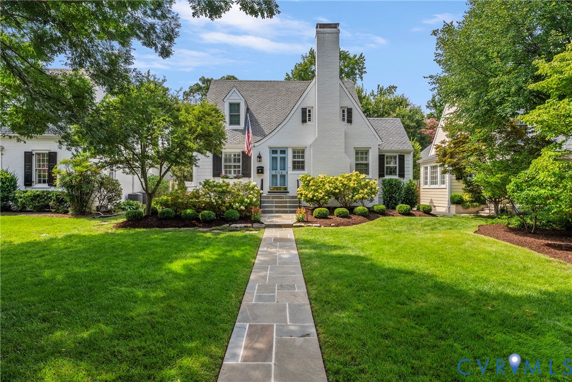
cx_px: 286
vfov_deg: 62.0
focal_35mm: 20
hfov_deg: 84.0
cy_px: 191
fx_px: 318
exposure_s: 1/160
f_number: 8
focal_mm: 20
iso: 800
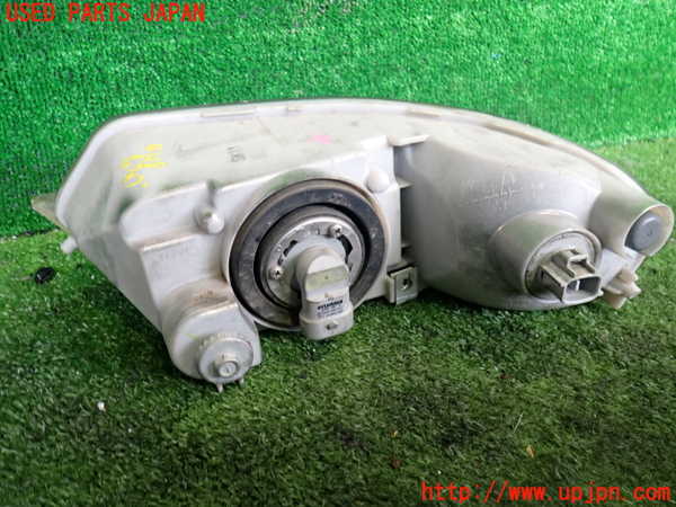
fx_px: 586
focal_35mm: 30
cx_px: 338
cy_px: 254
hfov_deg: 60.0
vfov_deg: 46.8
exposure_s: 1/40
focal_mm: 5.4
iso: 250
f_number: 2.3
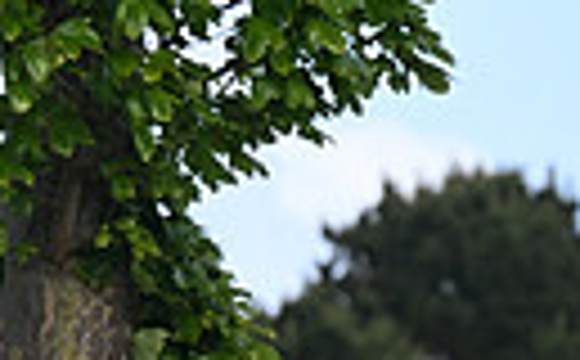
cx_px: -652
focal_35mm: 919
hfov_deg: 2.3
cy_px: 776
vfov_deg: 1.4
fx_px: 14495
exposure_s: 1/1250
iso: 400
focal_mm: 200
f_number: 5.6
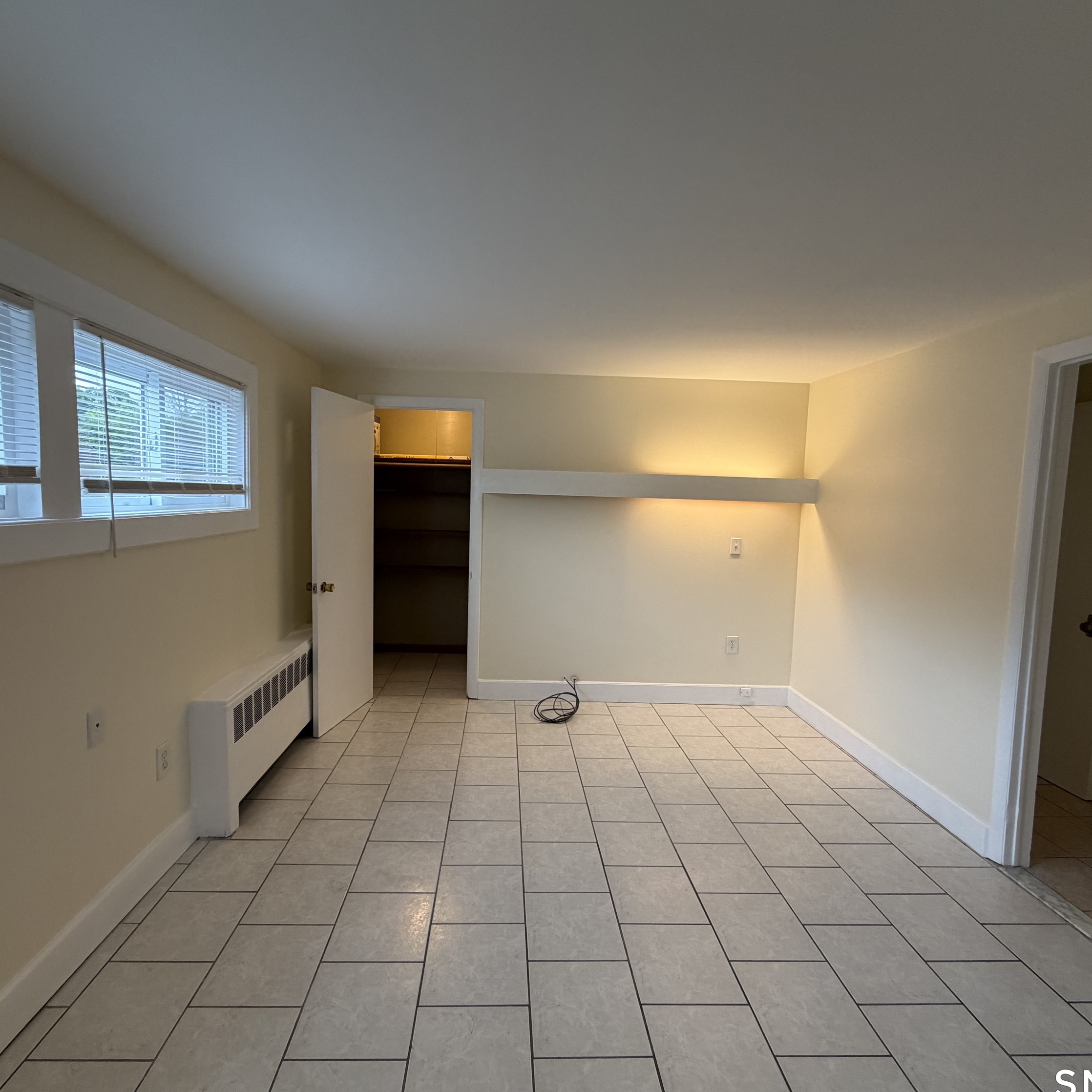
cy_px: 546
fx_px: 607
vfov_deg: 84.0
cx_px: 528
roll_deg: -0.9
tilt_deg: -5.4
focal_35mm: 17
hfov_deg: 83.9
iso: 200
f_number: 2.2
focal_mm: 2.22
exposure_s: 1/120
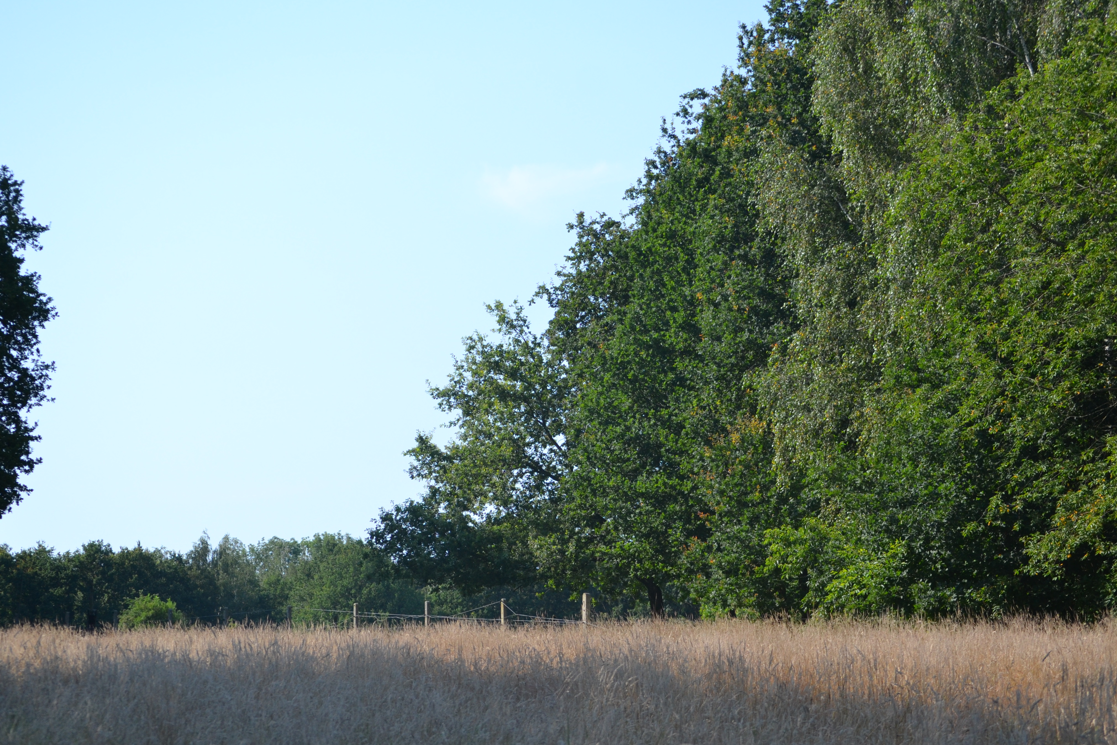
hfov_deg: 19.3
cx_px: 522
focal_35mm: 106
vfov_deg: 12.9
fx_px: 3289
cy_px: 365
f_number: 5.6
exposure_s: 1/1600
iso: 400
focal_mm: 62
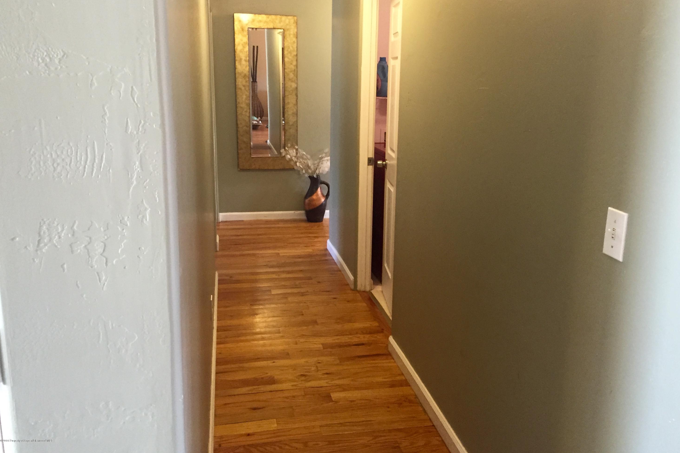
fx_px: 586
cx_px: 349
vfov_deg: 42.2
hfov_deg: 60.3
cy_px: 195
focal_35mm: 31
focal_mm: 4.15
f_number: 2.2
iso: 200
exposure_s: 1/30
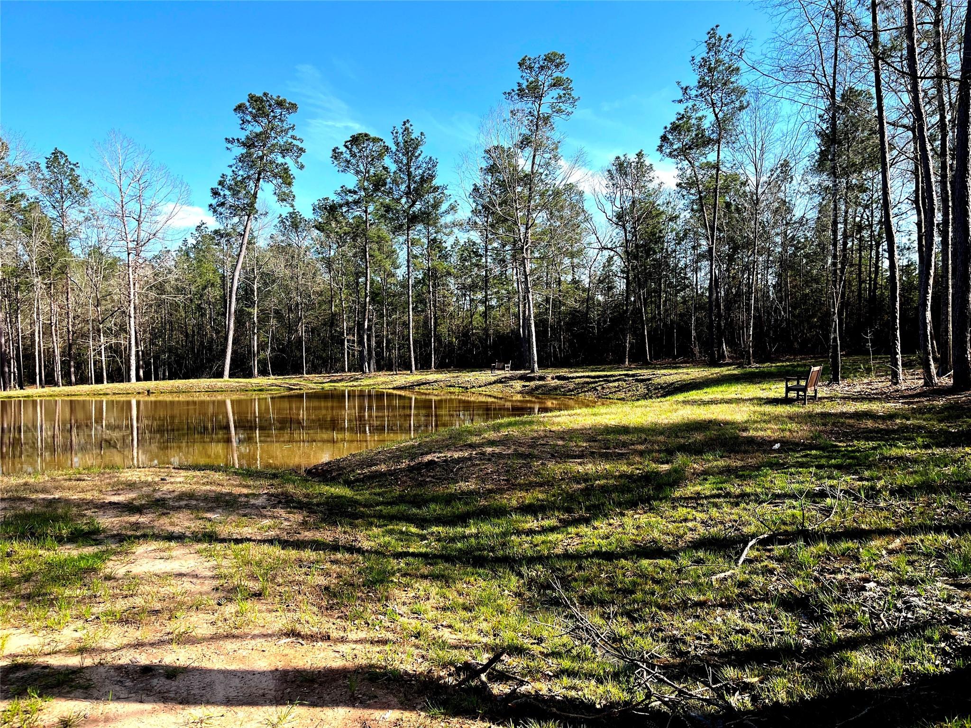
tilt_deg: -0.9
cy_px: 364
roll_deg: -0.1
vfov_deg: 53.1
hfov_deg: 67.3
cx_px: 486
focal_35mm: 26
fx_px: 729
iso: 50
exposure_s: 1/1580
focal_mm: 5.1
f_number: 1.6
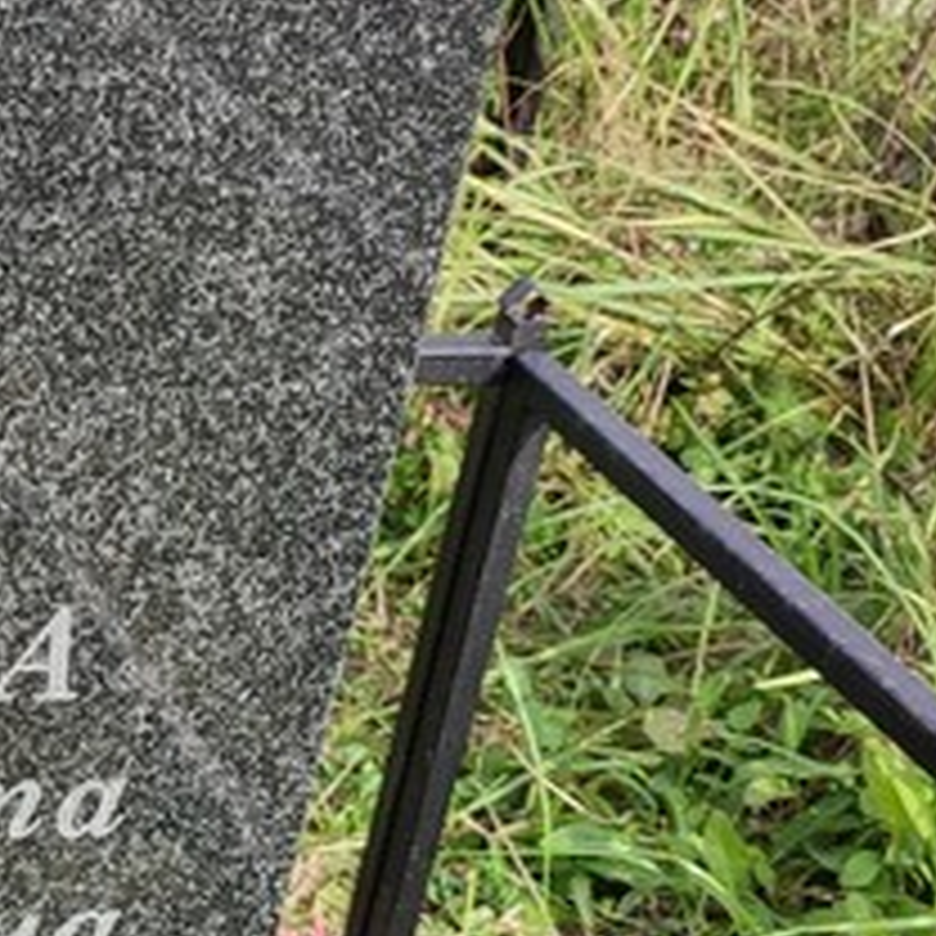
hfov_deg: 18.8
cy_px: 526
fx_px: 2600
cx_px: -324
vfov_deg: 20.4
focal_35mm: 85
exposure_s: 1/215
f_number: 1.9
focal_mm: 6.04
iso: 50
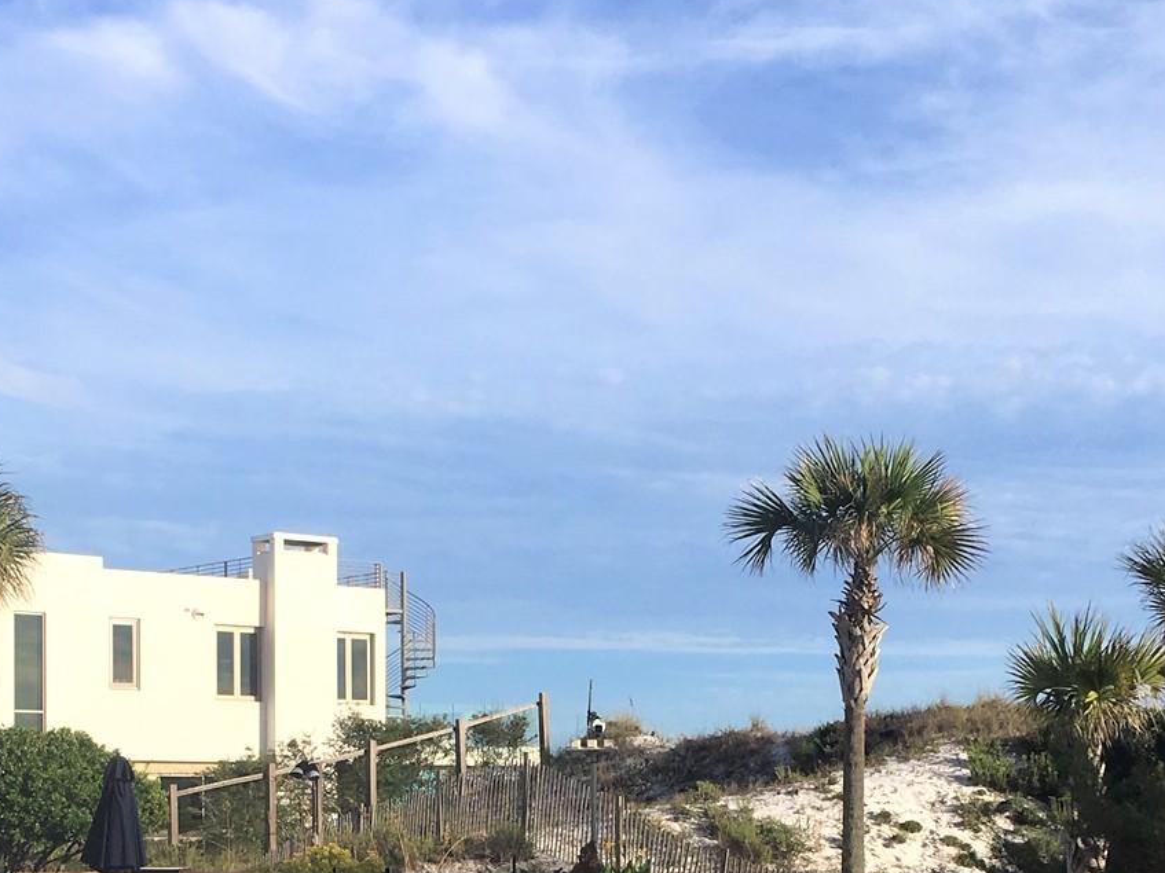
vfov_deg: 20.8
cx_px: 487
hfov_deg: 28.1
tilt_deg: +1.3
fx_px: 2322
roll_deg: +0.1
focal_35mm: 69
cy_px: 825
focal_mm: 4.15
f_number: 2.2
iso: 25
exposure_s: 1/1399
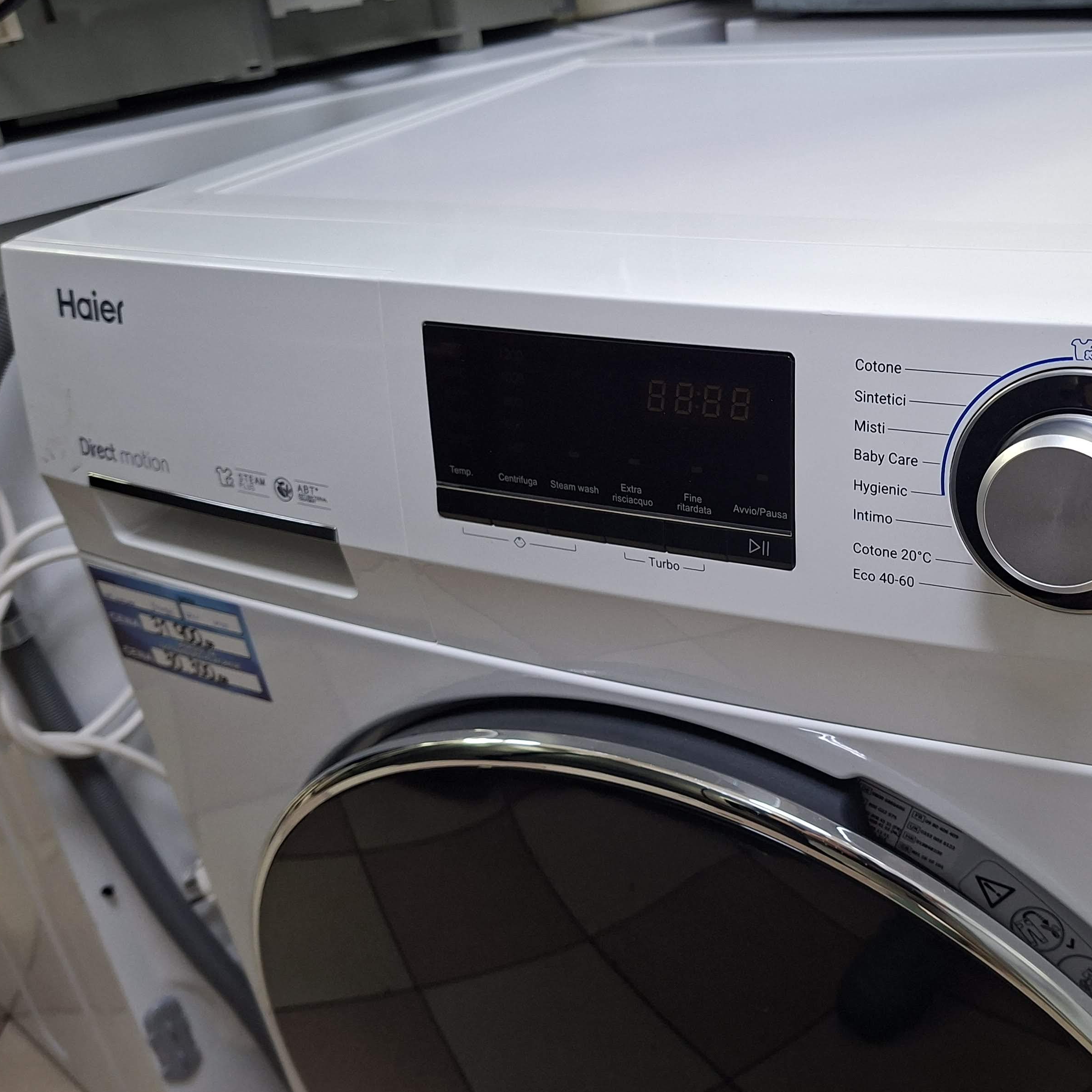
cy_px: 505
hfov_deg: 46.9
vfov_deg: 48.4
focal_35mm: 34
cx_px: 798
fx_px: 1213
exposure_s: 1/50
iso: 250
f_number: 1.8
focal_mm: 5.54
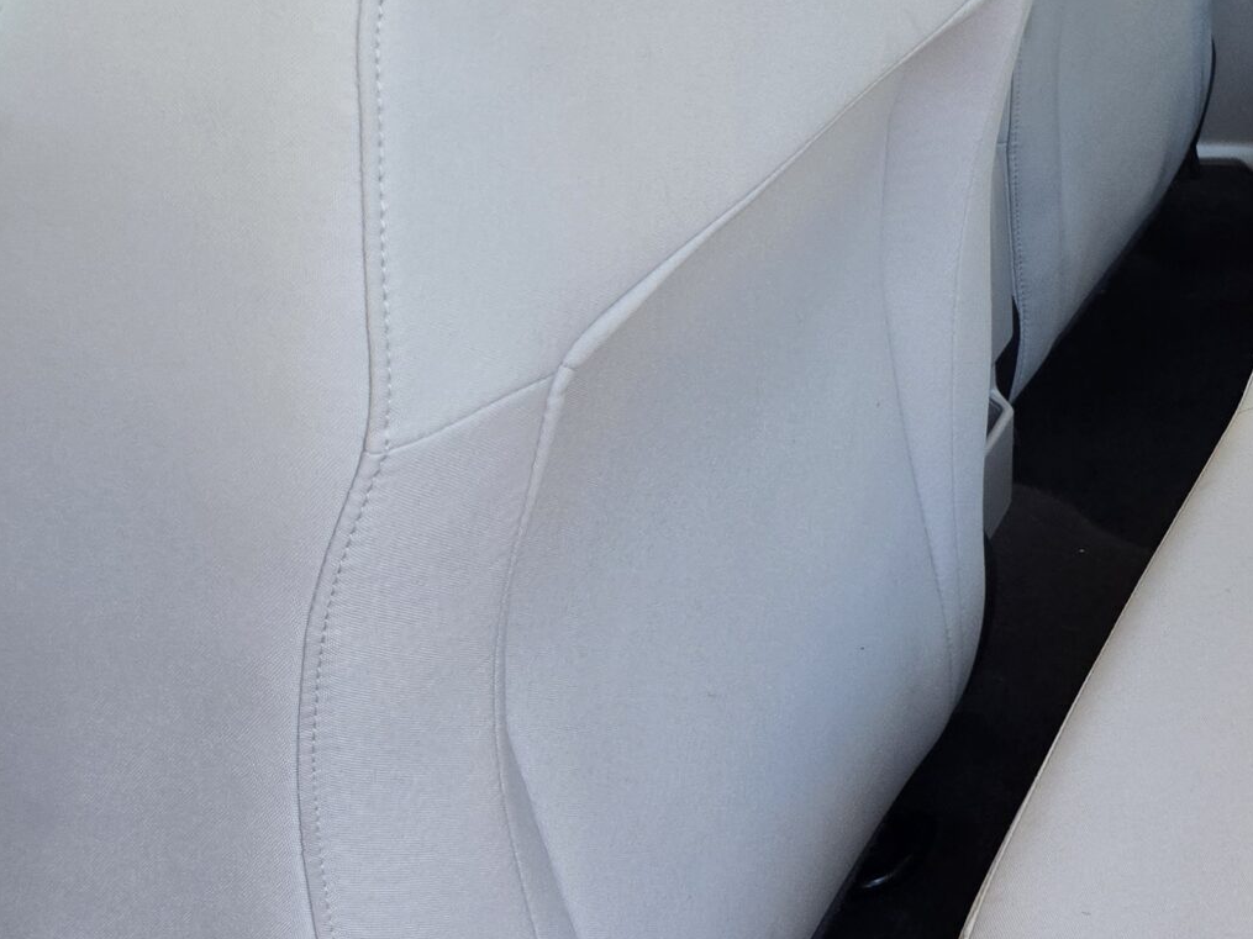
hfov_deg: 28.3
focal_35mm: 58
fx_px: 2099
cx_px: 1555
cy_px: 369
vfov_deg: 25.2
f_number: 1.8
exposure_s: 1/180
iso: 160
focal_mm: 5.4
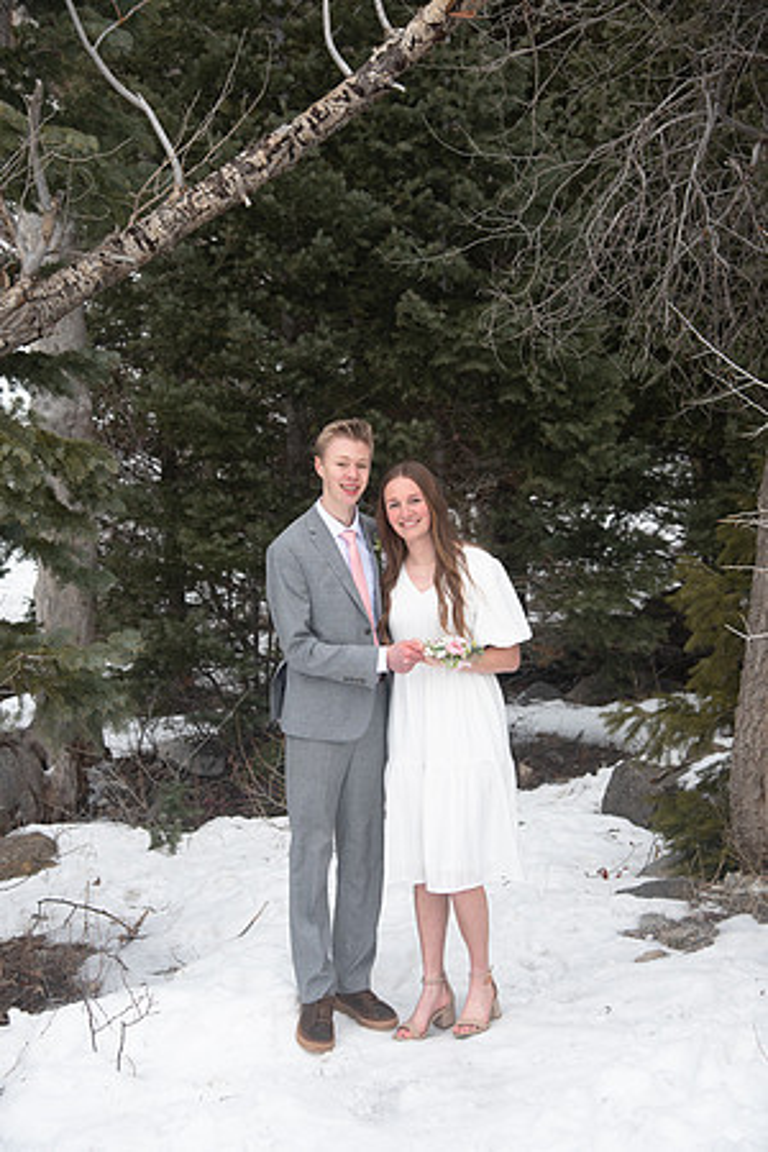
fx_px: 1664
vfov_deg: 38.2
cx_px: 384
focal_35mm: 52
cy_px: 576
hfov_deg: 26.0
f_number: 5
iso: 320
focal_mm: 52
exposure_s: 1/125
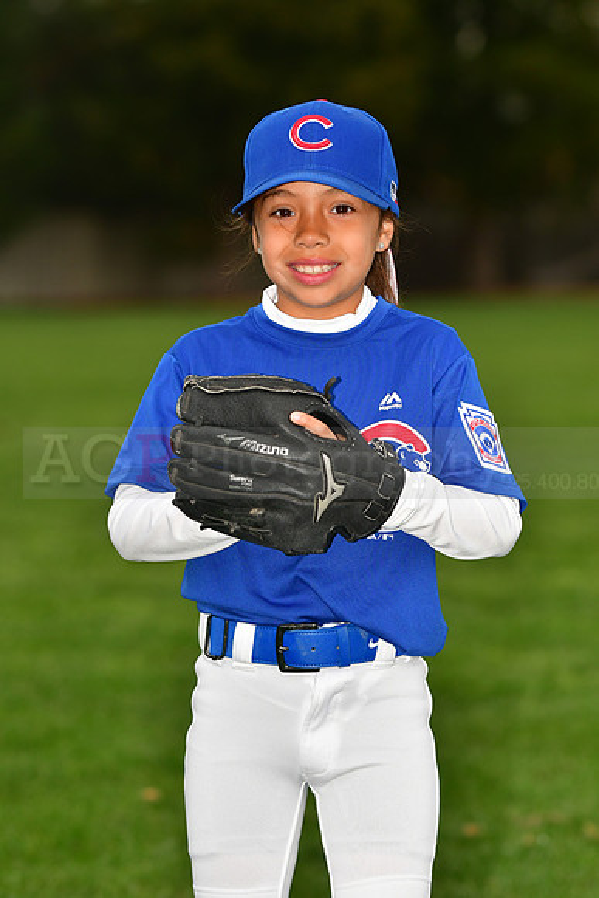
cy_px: 449
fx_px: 4677
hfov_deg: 7.3
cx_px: 300
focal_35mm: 188
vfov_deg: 11.0
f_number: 4
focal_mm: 125
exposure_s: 1/1250
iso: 400
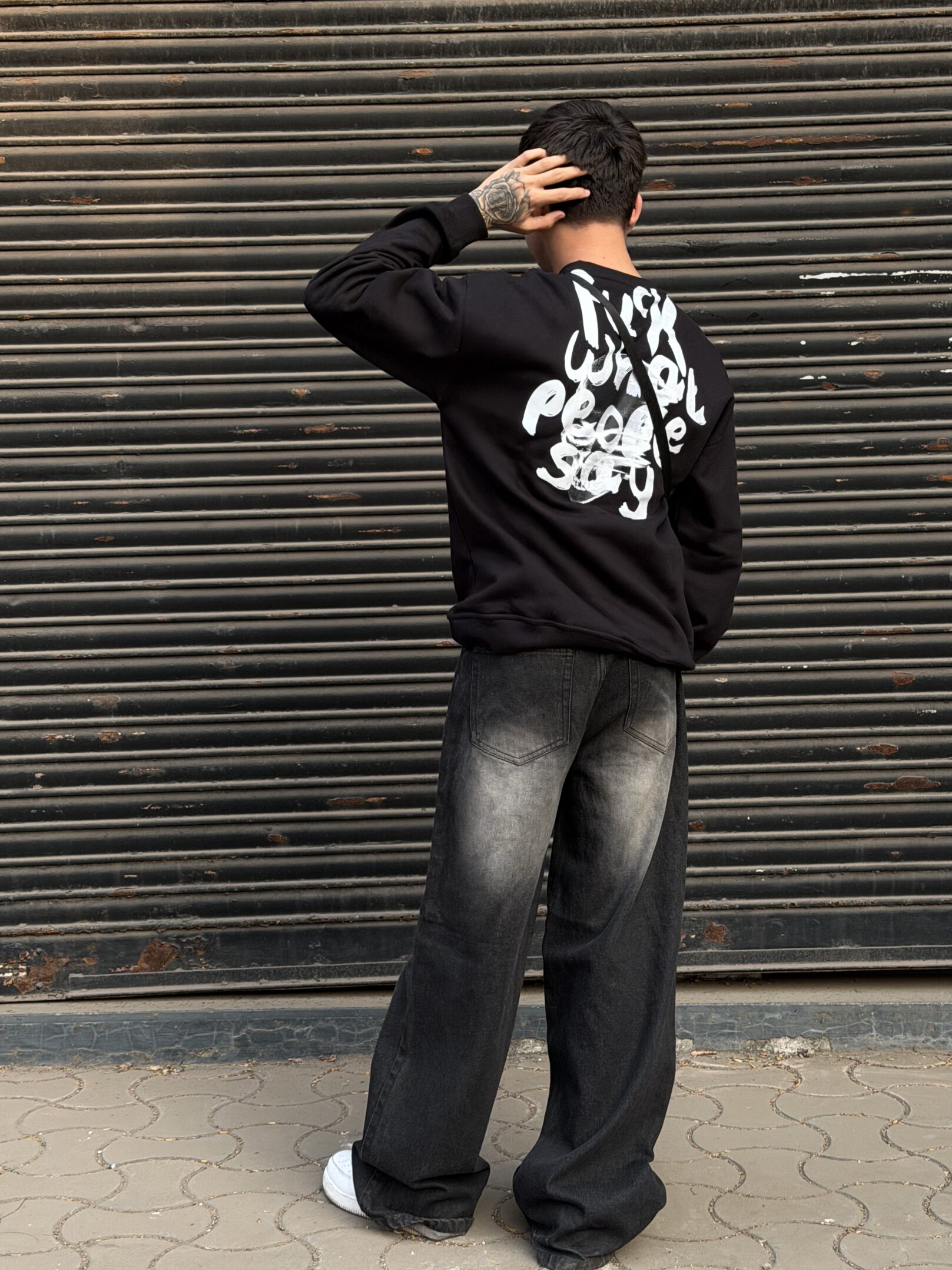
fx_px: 2090
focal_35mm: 57
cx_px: 542
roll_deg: +0.8
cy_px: 590
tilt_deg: -0.1
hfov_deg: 25.6
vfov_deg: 33.8
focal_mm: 6.76
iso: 80
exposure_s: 1/356
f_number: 1.78
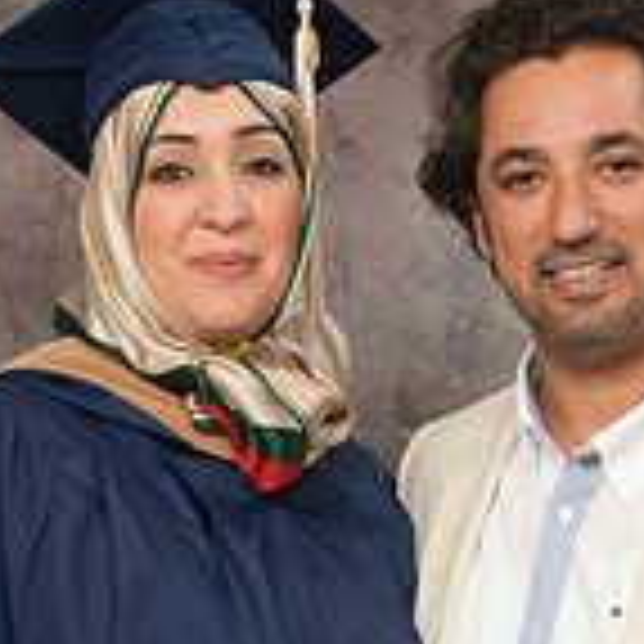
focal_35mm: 192
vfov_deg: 9.0
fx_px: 4041
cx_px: 399
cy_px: 734
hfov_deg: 9.1
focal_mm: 48
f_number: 5.6
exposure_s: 1/100
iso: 250
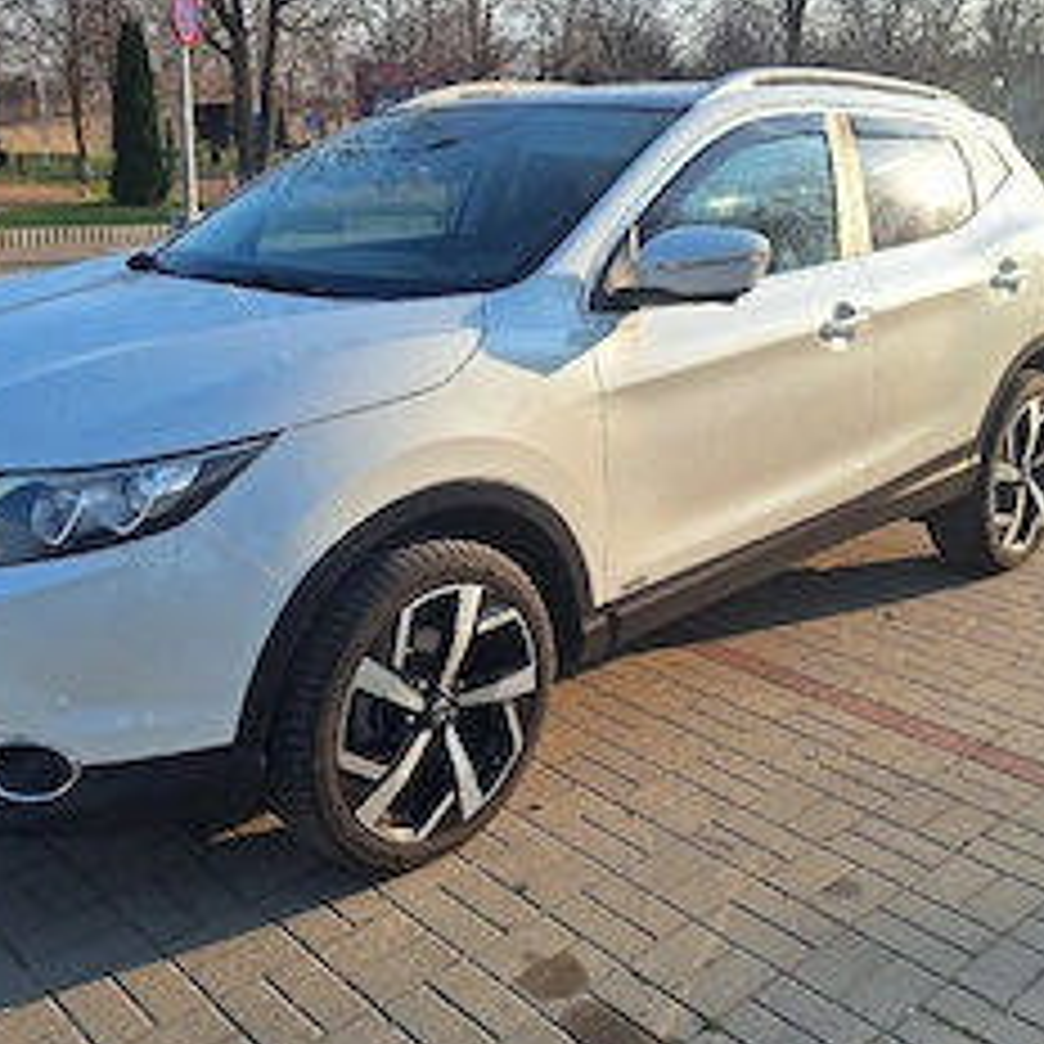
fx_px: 1194
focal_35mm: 35
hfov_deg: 47.1
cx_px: 468
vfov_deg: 47.2
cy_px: 495
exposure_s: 1/2000
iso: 40
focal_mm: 5.54
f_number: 1.8
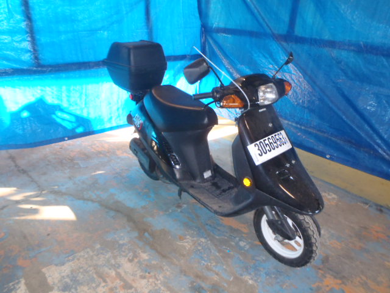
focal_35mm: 28
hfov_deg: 63.4
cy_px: 146
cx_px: 195
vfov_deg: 49.7
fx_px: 315
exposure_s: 1/30
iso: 250
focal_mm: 5
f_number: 3.5
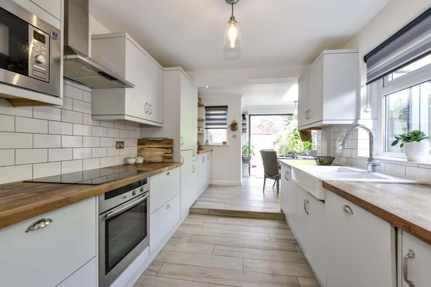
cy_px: 144
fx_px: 180
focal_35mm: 15
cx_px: 216
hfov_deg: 100.4
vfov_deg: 77.3
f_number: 8
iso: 640
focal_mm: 10
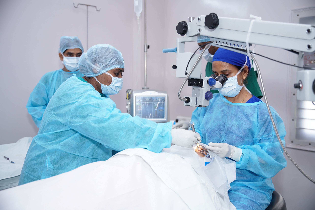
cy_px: 105
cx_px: 158
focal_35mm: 38
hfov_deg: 50.7
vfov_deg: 35.0
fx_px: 332
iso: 200
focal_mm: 38
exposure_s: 1/160
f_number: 2.8
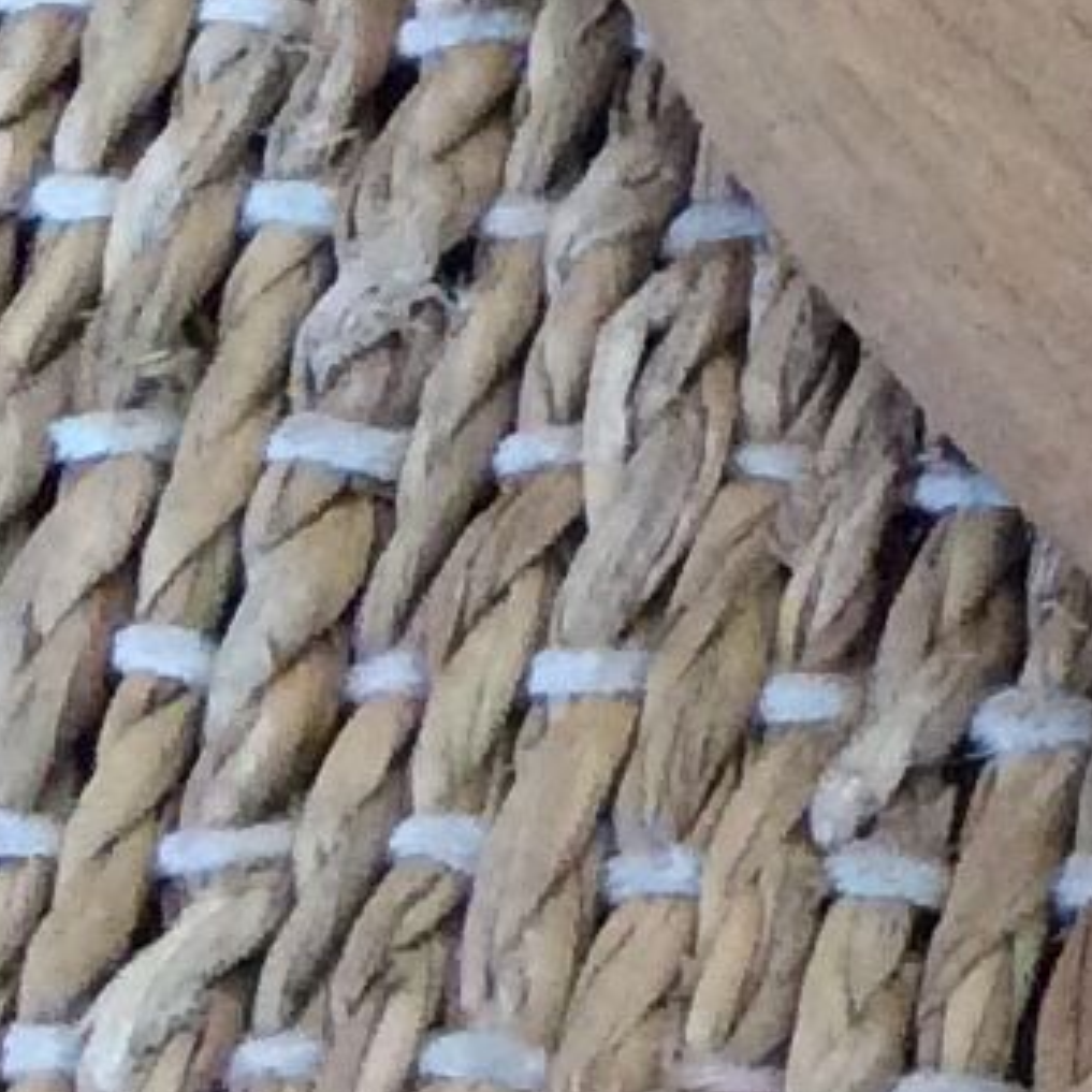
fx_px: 7709
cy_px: -921
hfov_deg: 6.9
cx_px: 3740
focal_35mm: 216
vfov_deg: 7.8
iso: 200
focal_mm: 3.3
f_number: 2.4
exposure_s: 1/25
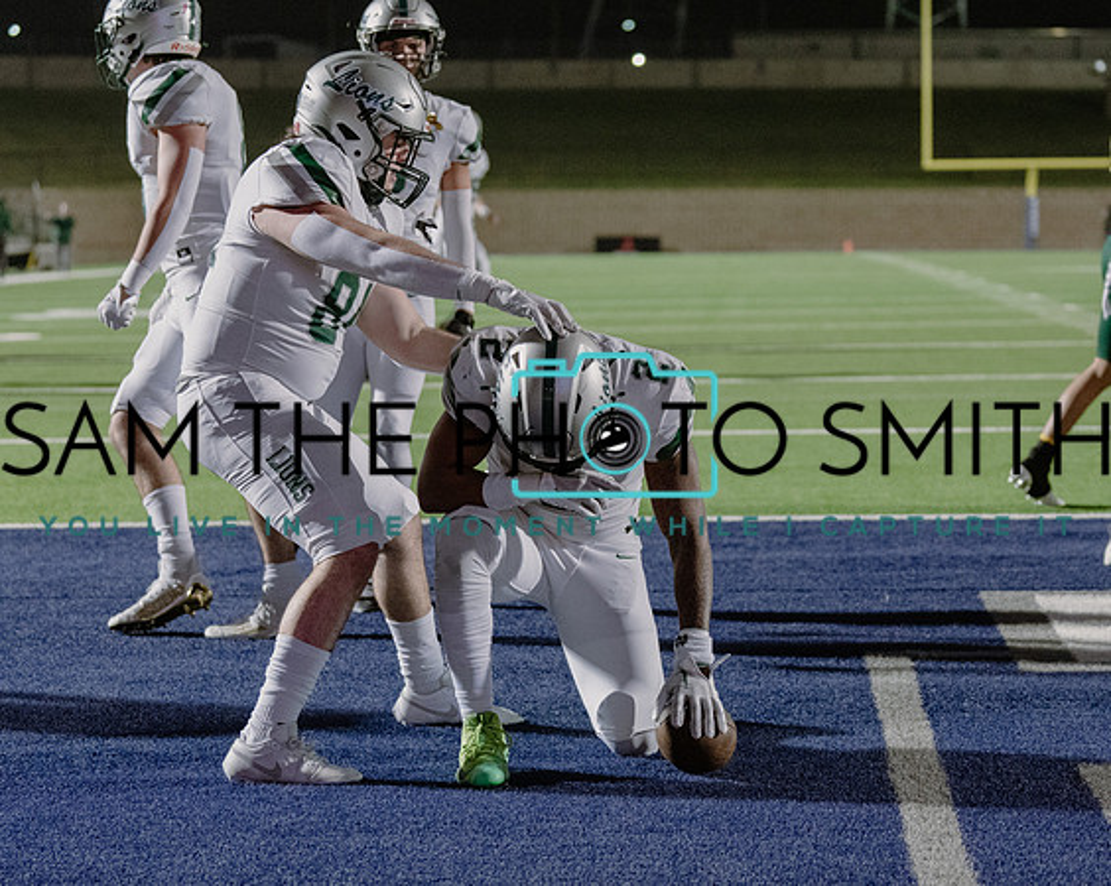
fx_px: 3301
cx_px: 573
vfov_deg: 15.3
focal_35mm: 101
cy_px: 473
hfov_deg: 19.1
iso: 5000
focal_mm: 70
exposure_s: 1/1250
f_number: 2.8
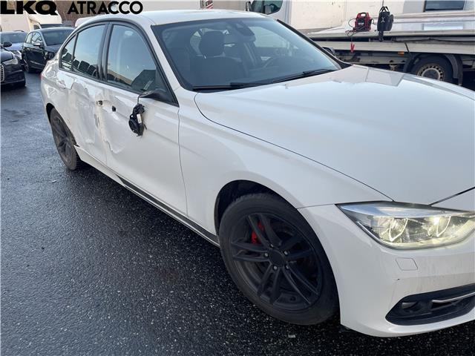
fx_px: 357
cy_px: 178
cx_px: 238
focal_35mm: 26
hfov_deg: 67.3
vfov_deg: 53.1
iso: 40
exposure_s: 1/248
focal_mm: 4.2
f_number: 1.6
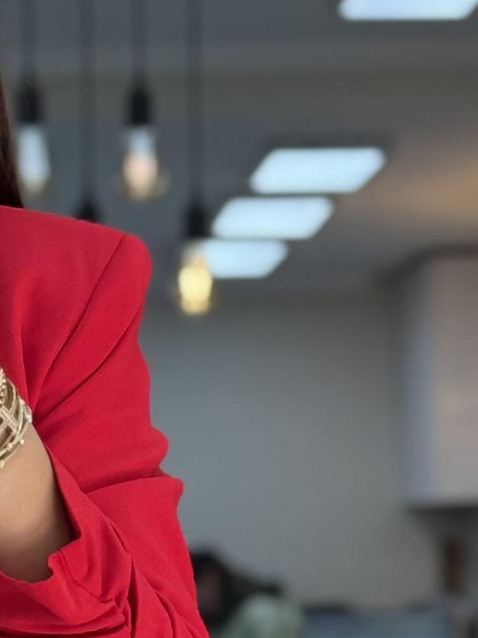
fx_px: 3516
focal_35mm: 191
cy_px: 741
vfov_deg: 10.2
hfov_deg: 7.7
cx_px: -153
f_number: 1.78
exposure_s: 1/100
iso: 64
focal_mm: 6.76
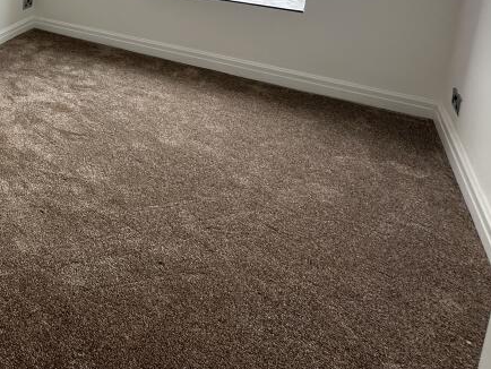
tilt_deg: -9.3
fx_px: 468
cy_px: -51
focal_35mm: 33
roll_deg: +1.0
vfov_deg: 35.7
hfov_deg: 41.4
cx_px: -74
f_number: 2.2
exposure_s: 1/99
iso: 40
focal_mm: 2.22
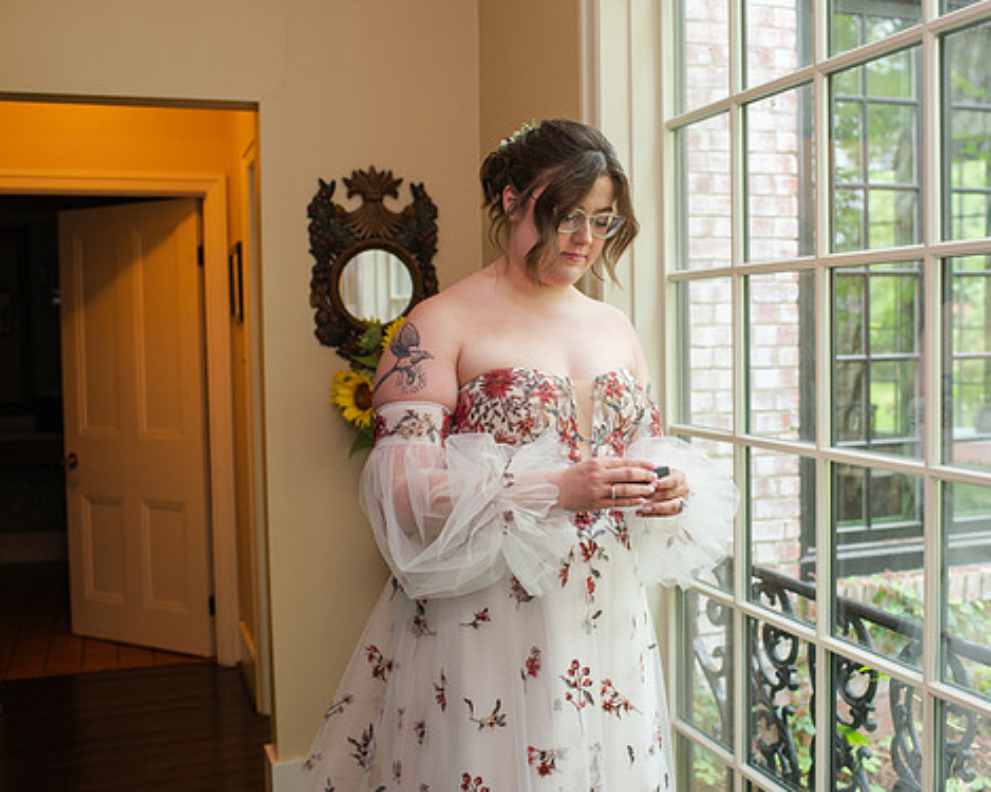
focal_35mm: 42
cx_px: 581
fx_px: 1232
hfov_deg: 43.7
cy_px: 391
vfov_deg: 35.7
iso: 1000
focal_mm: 35
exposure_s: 1/200
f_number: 3.5
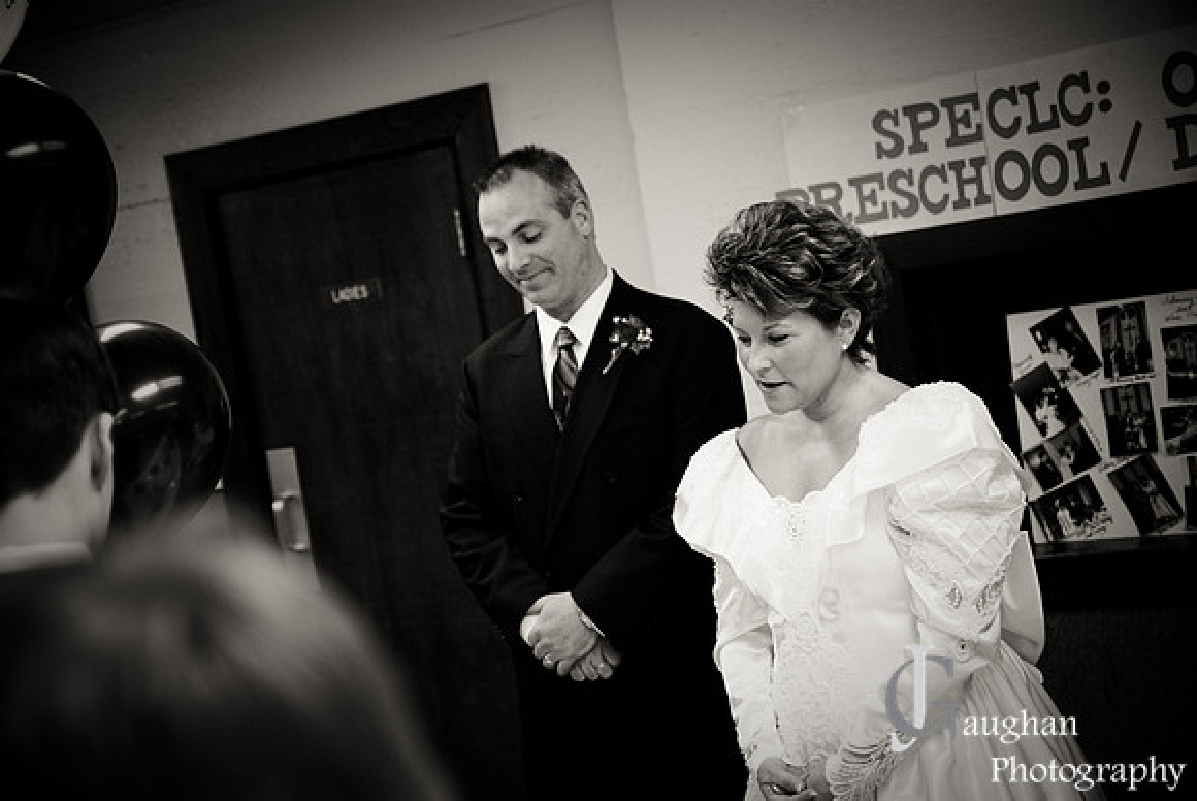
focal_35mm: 57
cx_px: 598
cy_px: 400
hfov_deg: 35.0
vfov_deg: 23.8
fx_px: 1897
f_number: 3.2
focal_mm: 38
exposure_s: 1/40
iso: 640
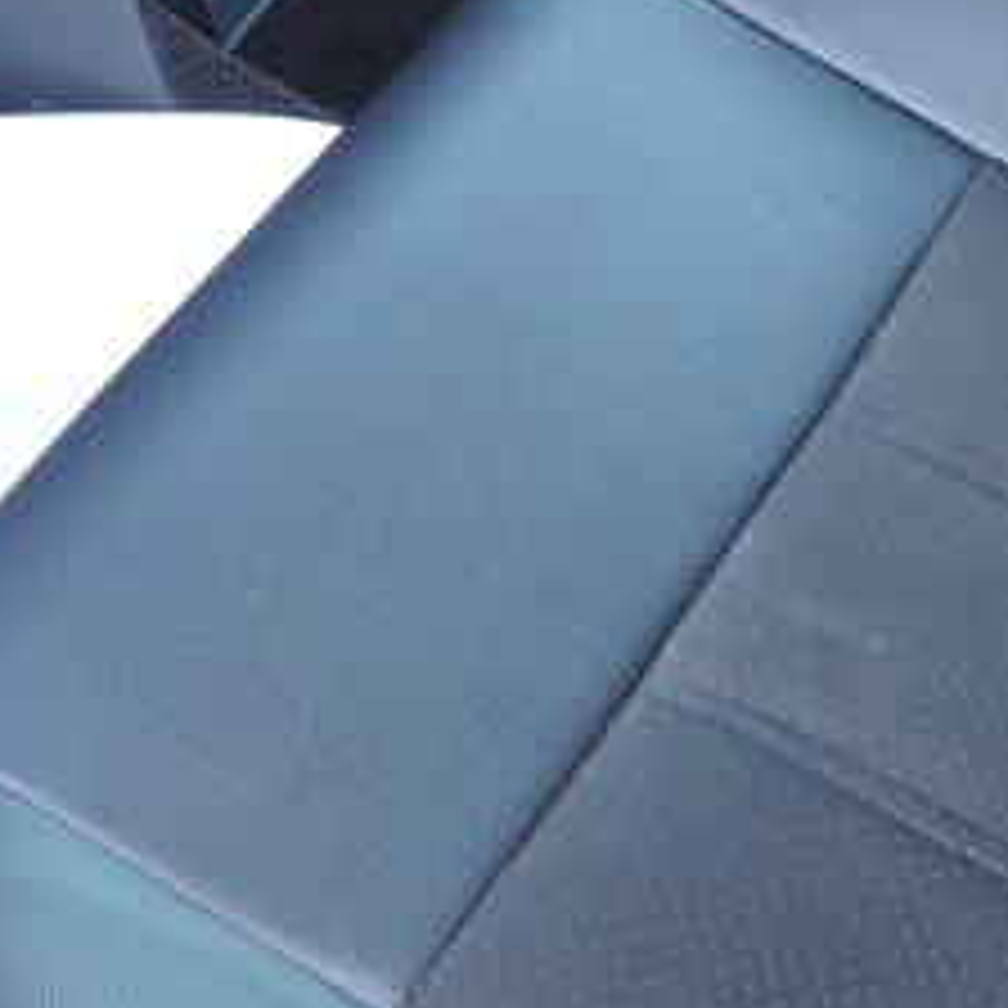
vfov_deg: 16.8
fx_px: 3196
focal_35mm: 97
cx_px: 464
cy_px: -346
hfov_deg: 17.9
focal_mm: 5.1
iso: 180
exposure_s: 1/40
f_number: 2.8
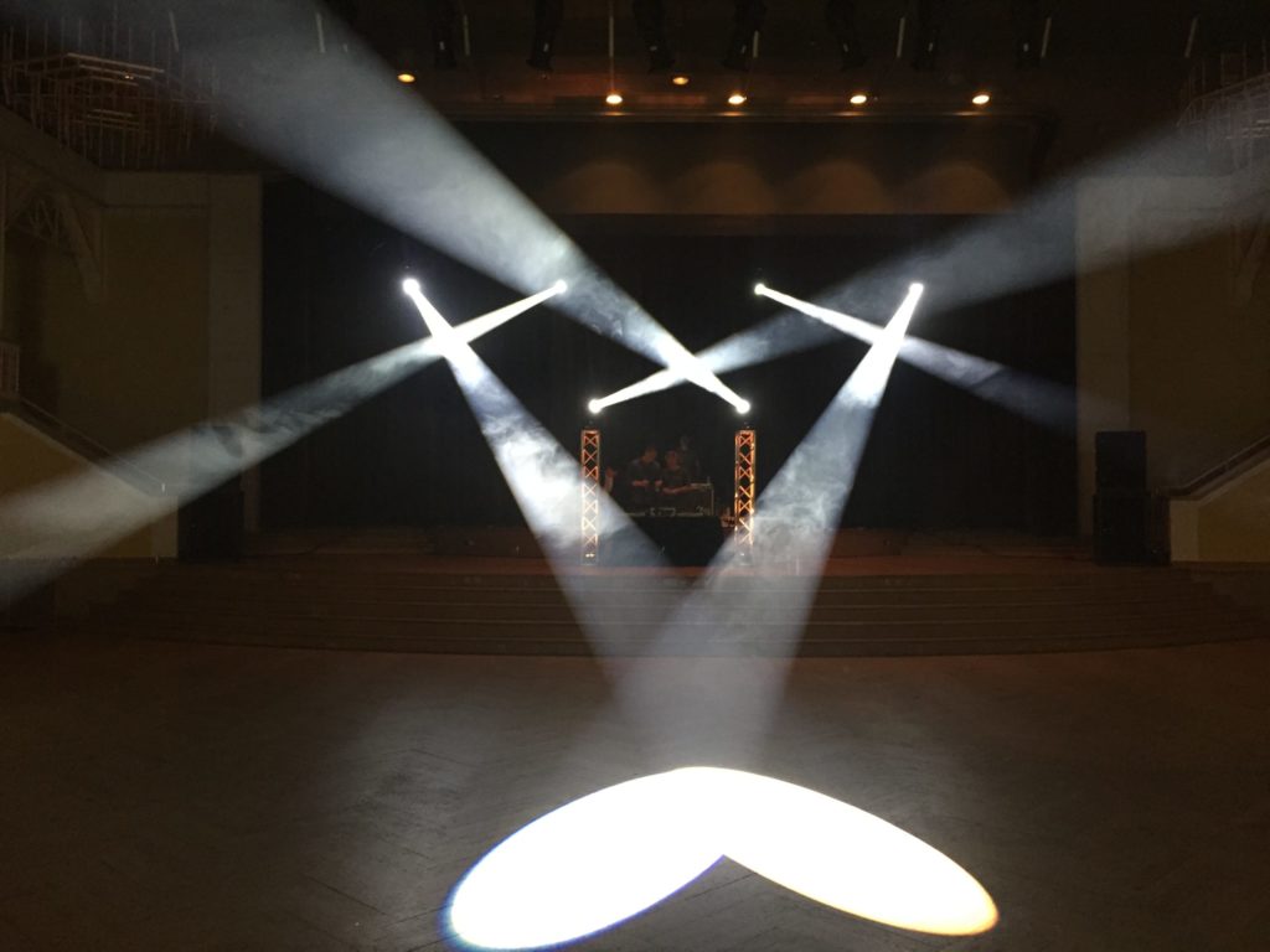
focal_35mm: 29
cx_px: 635
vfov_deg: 48.2
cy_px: 476
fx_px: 1064
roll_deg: -0.5
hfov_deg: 61.7
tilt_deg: +1.8
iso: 250
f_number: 2.2
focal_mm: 4.15
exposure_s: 1/20
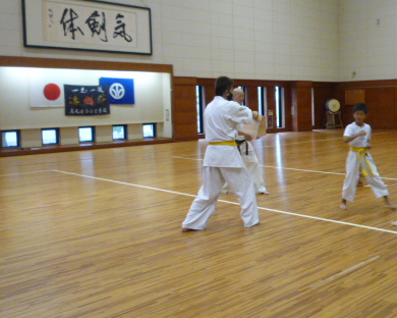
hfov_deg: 44.0
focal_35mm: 40
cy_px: 135
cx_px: 305
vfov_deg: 37.3
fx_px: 470
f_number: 2.8
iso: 400
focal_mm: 4.4
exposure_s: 1/60
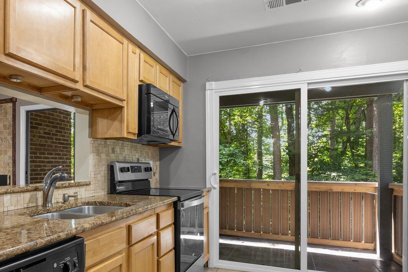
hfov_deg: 65.0
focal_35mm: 27
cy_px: 173
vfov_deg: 47.4
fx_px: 306
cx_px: 126
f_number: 8
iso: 200
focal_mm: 14
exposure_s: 1.3
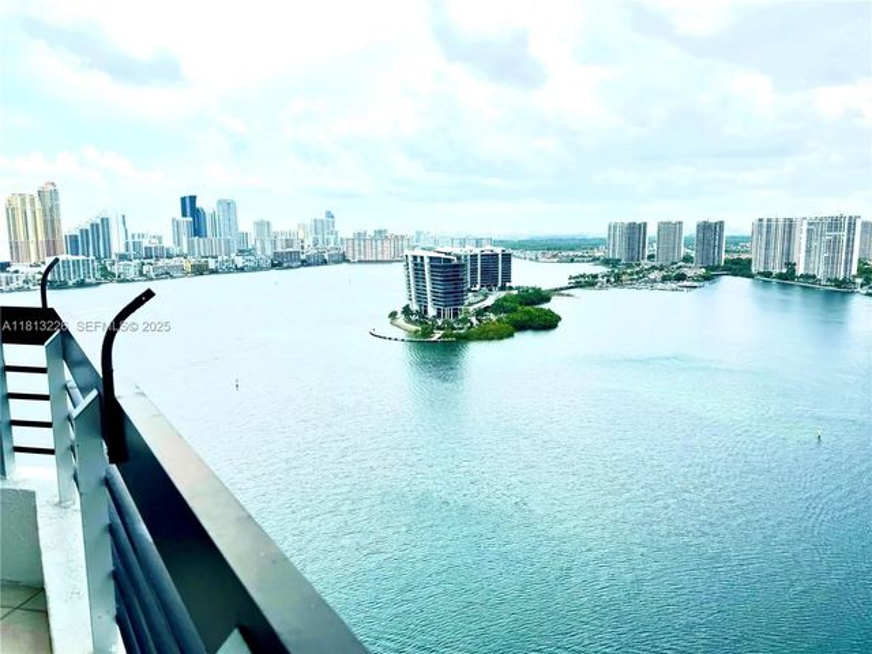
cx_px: 436
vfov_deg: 56.8
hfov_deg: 71.6
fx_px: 605
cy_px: 327
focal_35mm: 24
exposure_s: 1/5814
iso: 80
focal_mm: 6.76
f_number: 1.78
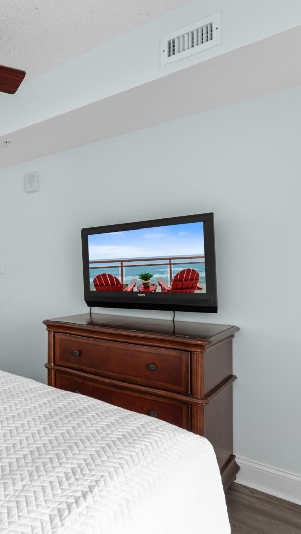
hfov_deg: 38.6
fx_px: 340
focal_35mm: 24
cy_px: 267
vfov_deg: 76.3
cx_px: -37
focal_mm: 10
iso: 100
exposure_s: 1/6
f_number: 4.5
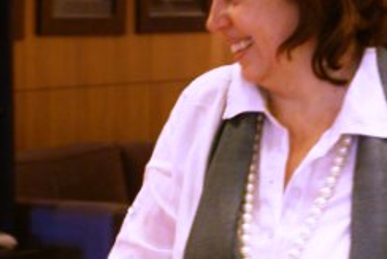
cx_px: 260
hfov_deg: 10.4
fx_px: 2119
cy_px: 30
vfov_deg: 7.0
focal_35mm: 197
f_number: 5.6
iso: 400
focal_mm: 50
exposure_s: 1/4
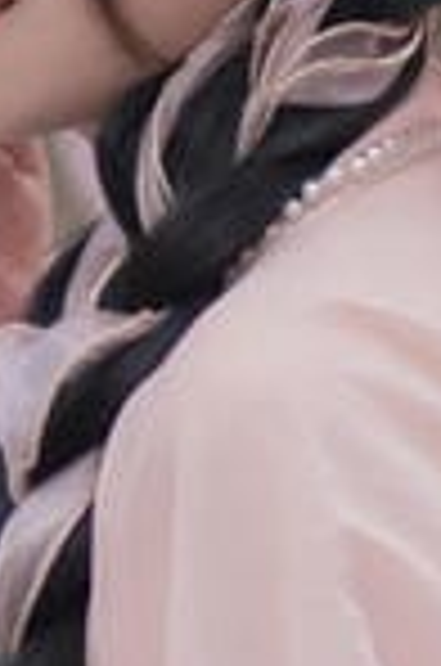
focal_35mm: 691
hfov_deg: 2.0
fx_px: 12756
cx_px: -922
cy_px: 364
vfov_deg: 3.0
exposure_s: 1/200
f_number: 1.8
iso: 320
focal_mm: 85
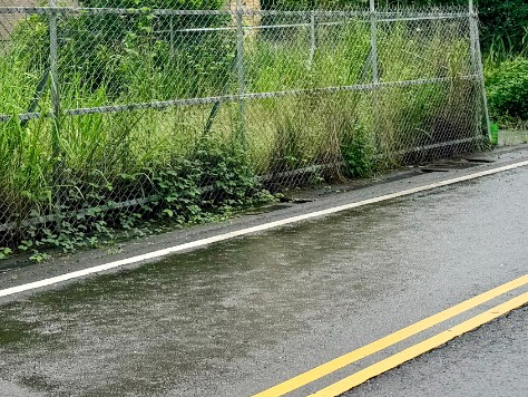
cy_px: -19
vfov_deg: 17.7
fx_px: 1236
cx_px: 343
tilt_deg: +0.2
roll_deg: +2.0
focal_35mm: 81
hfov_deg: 24.0
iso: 80
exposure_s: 1/3759
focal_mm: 6.76
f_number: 1.78
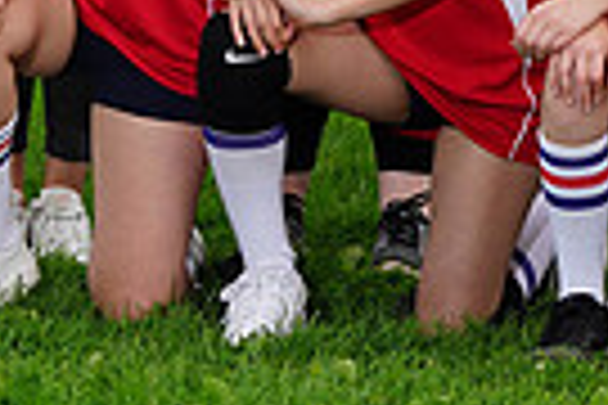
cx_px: 482
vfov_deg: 3.2
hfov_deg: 4.8
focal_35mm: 430
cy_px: -270
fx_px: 7262
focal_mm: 100
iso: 200
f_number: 5
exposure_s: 1/250
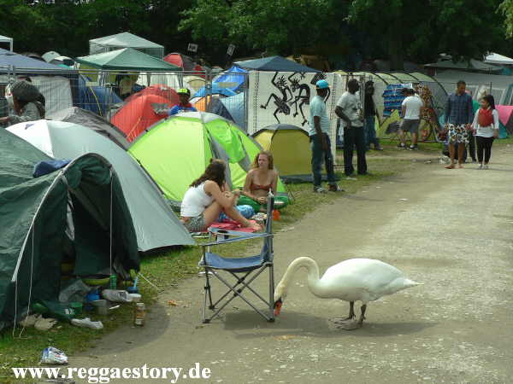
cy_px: 192
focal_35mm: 60
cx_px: 256
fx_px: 889
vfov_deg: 24.4
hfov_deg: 32.2
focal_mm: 10.2
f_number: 5
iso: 64
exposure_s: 1/400
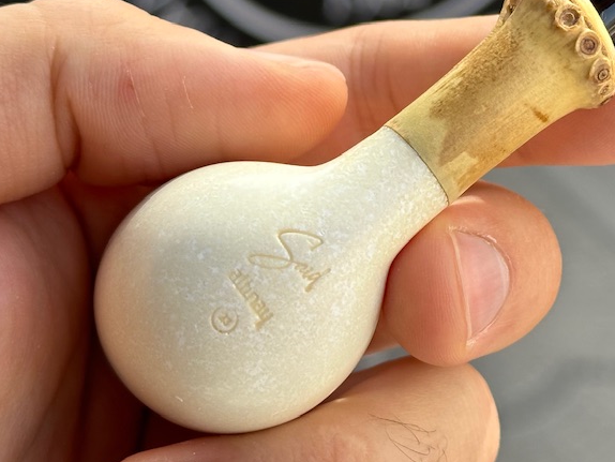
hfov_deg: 18.1
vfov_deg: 13.7
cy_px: 63
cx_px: 548
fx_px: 1902
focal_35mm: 107
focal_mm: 6.86
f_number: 1.78
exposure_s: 1/435
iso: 64
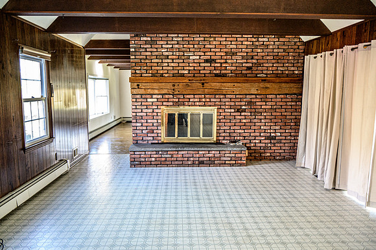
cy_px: 125
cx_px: 188
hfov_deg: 63.7
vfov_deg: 44.9
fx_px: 303
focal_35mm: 29
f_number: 4
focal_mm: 29
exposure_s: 1/60
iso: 4000
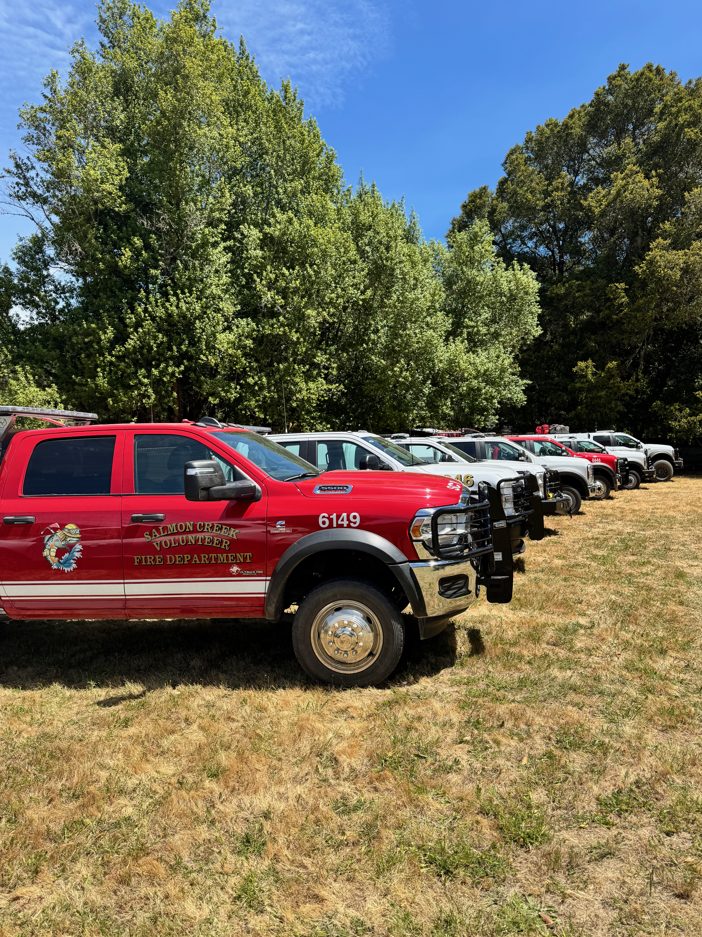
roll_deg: -1.6
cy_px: 468
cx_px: 351
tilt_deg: +0.0
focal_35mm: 24
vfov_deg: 71.6
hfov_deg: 56.8
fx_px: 649
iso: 80
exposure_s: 1/2833
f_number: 1.78
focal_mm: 6.76
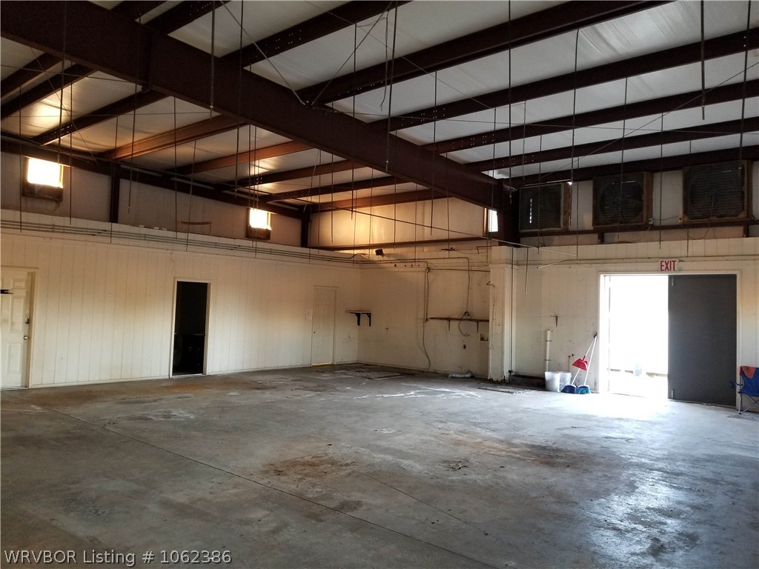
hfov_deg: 67.3
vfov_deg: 53.1
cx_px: 380
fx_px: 570
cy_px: 284
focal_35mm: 26
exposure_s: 1/10
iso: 200
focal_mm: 4.3
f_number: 1.7
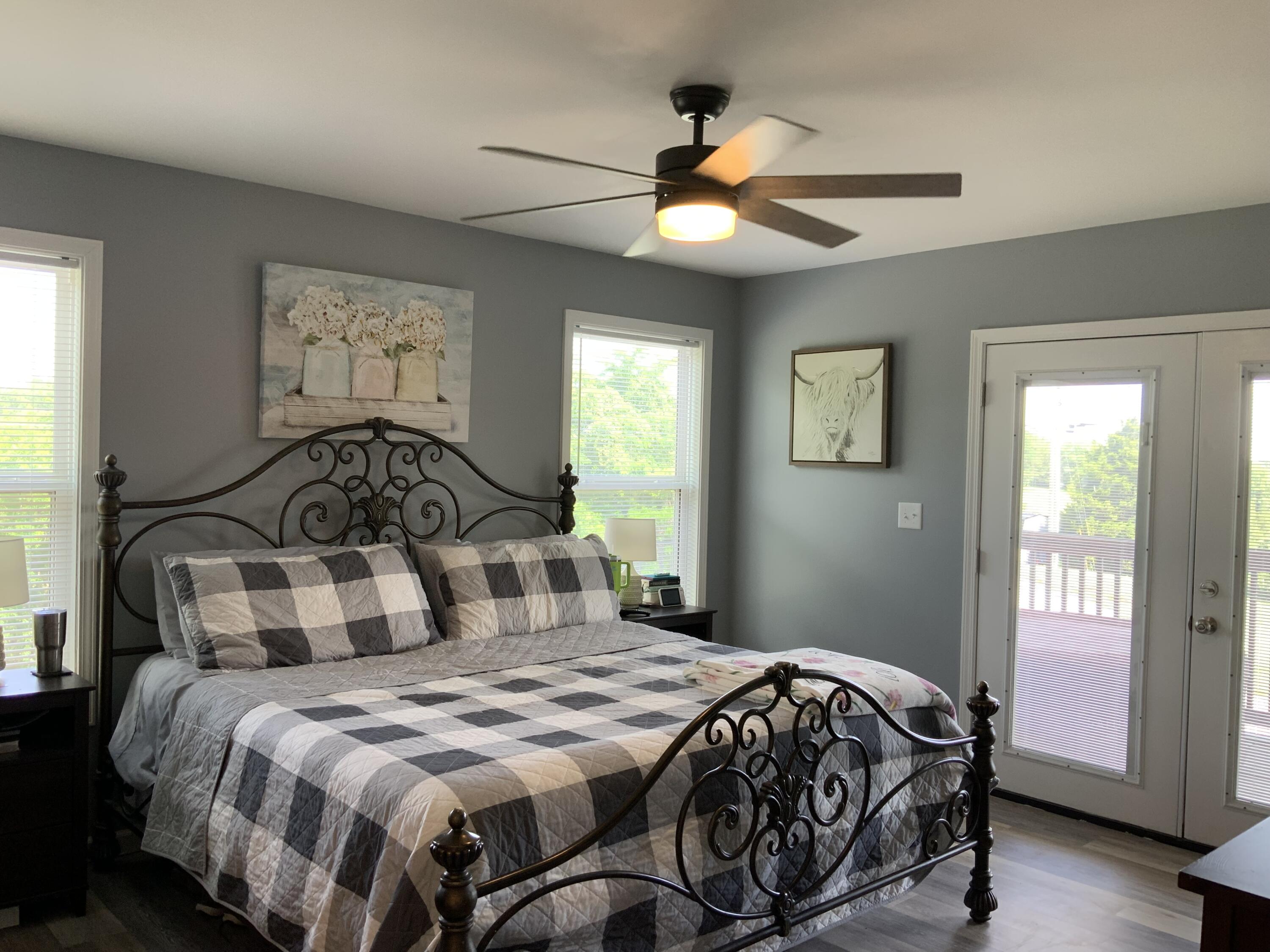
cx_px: 635
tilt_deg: -2.1
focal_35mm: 29
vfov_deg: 48.2
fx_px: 1064
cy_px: 476
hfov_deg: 61.7
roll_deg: -0.9
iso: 40
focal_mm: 3
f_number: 1.8
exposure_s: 1/60
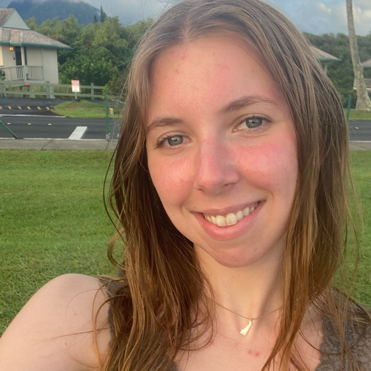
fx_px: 497
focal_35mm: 41
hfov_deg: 40.9
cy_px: 255
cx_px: 200
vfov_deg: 40.3
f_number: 2.2
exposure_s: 1/122
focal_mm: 2.71
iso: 40
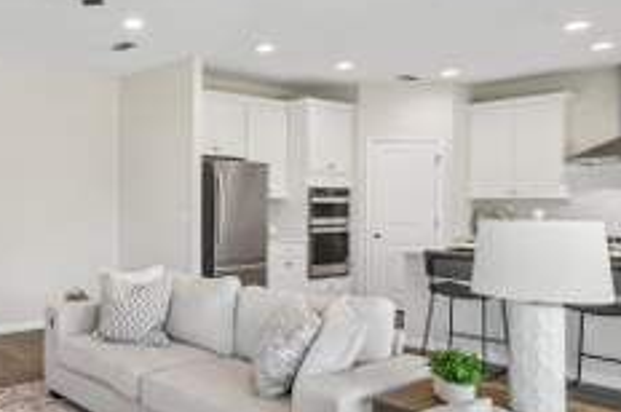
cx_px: 88
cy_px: 178
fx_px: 534
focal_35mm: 31
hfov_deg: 54.3
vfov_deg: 42.1
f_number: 8
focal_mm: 10
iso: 400
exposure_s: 1/30
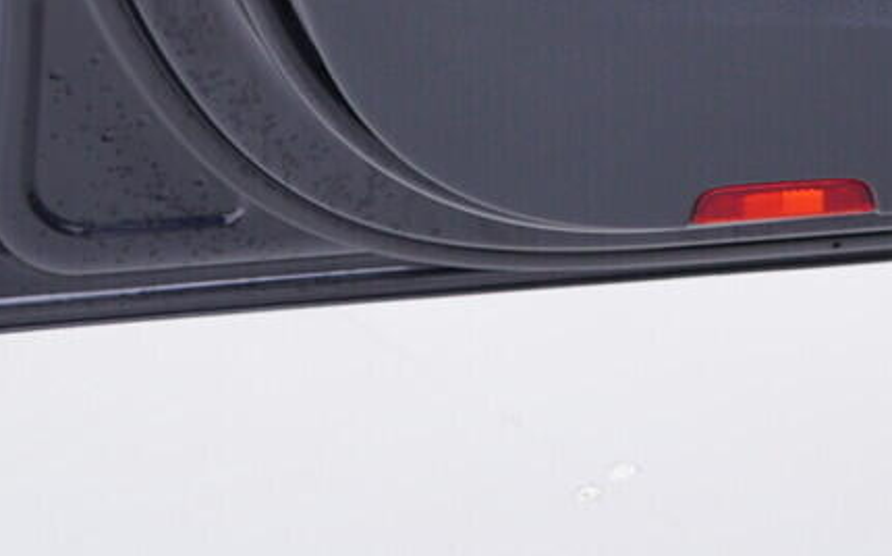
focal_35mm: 123
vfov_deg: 10.1
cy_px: -436
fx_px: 2988
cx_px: 1012
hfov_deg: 16.4
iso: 125
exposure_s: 1/40
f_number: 2.8
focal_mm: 24
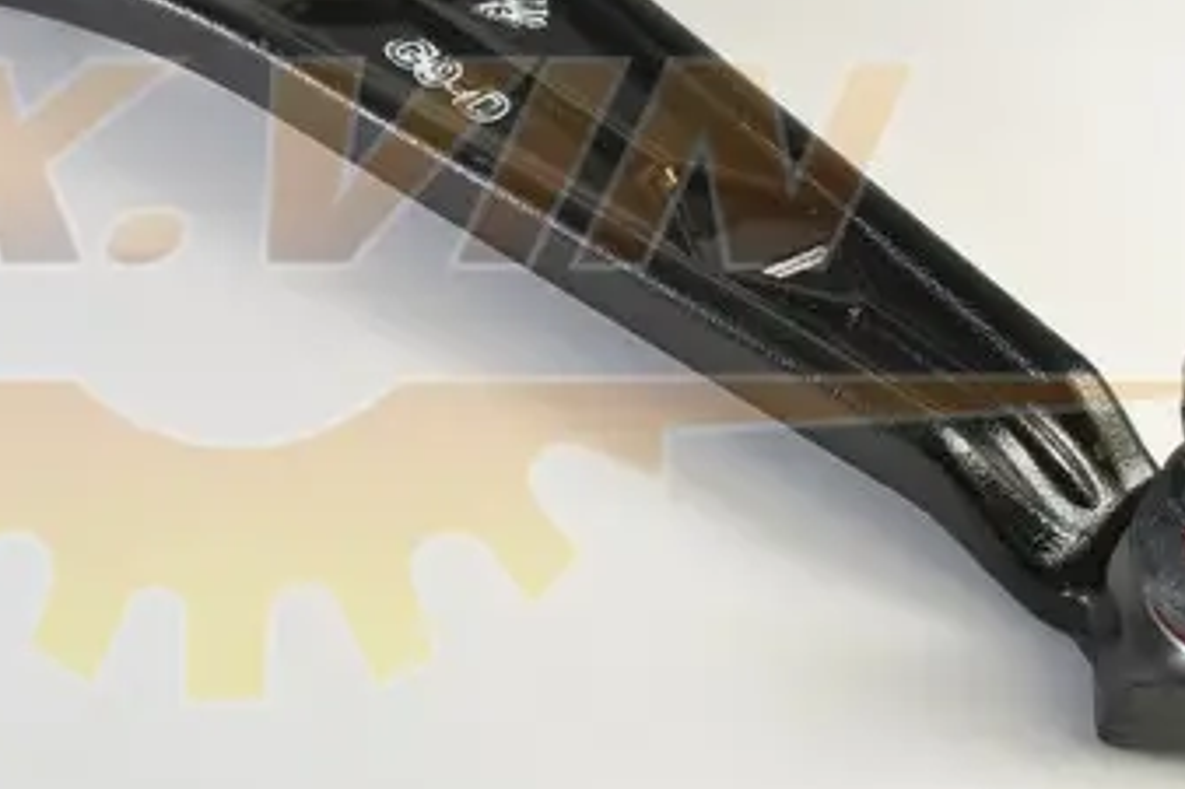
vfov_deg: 21.0
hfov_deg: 30.6
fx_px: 2106
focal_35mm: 64
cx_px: 228
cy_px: 163
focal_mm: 20
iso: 220
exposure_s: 1/30
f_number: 10
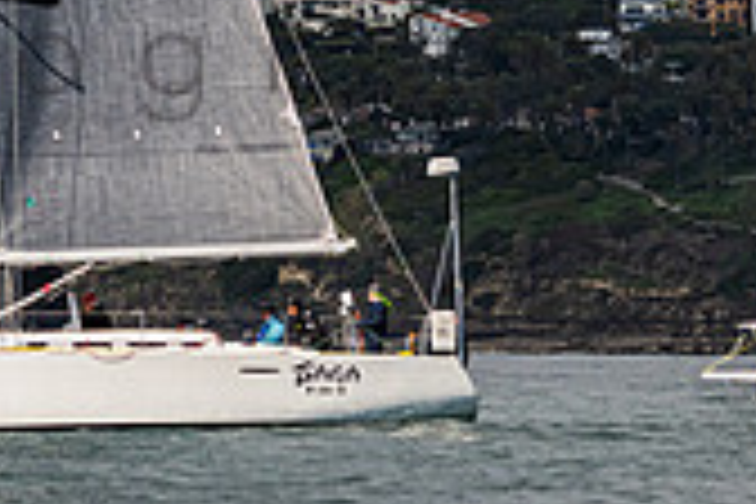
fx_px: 14531
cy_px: -263
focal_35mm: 692
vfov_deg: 2.0
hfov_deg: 3.0
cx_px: 543
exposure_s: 1/4000
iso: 400
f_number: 5.6
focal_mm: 170
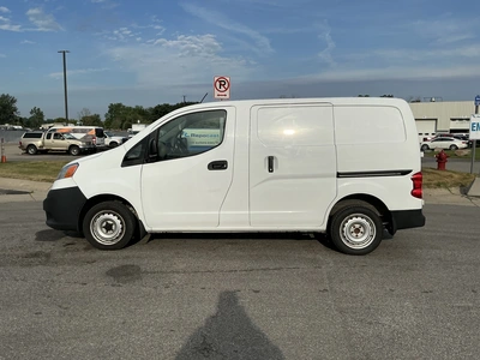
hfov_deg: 63.4
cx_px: 240
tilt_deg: -3.8
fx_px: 388
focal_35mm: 28
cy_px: 180
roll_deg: -1.2
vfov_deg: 49.7
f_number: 1.8
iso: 25
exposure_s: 1/3534
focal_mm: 3
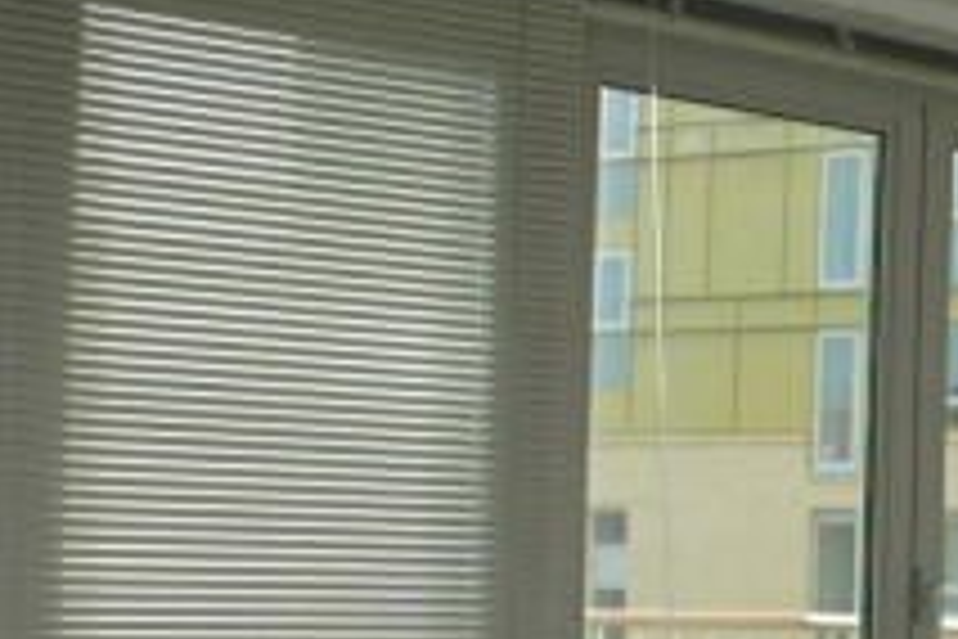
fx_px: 2209
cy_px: 562
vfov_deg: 16.3
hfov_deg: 21.1
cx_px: 1394
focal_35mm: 83
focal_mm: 18
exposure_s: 1/100
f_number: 8
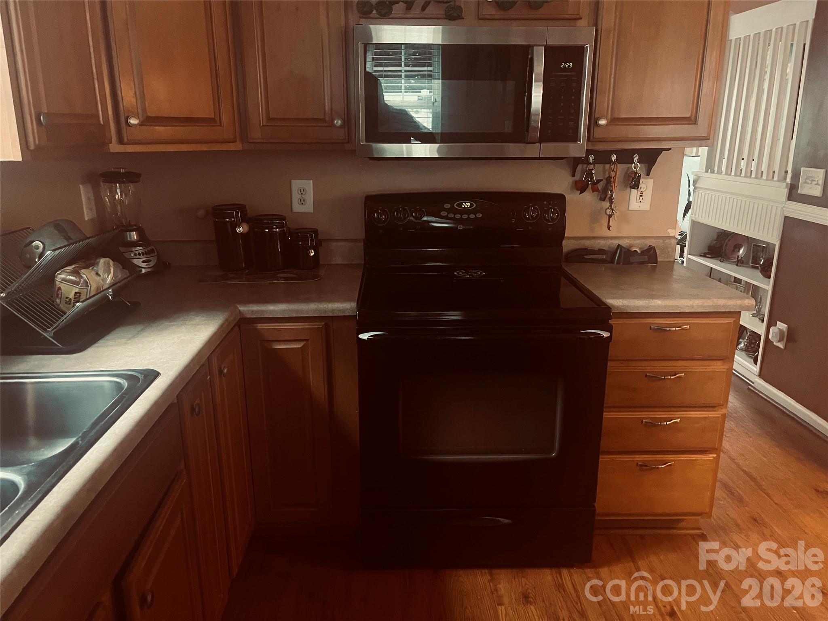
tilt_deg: -15.6
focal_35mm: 26
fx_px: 622
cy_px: 310
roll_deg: -0.1
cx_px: 414
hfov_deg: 67.3
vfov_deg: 53.1
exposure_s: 1/30
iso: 640
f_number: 1.6
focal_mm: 5.1
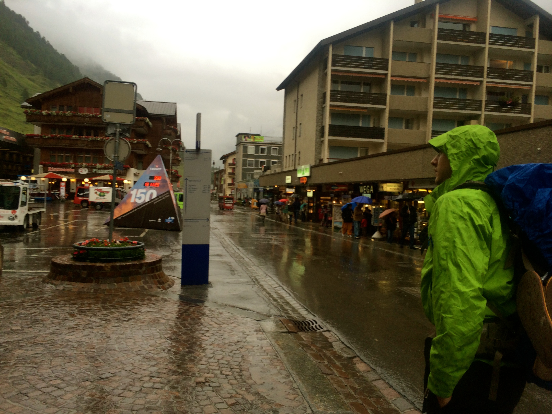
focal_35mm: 30
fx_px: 478
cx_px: 276
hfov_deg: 60.0
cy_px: 207
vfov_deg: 46.8
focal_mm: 4.12
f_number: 2.2
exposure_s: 1/120
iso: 50
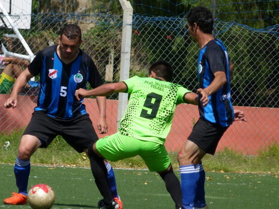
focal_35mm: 662
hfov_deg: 3.0
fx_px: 5337
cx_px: 91
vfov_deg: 2.2
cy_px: 95
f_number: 4.5
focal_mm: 86.6
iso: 100
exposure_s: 1/1000
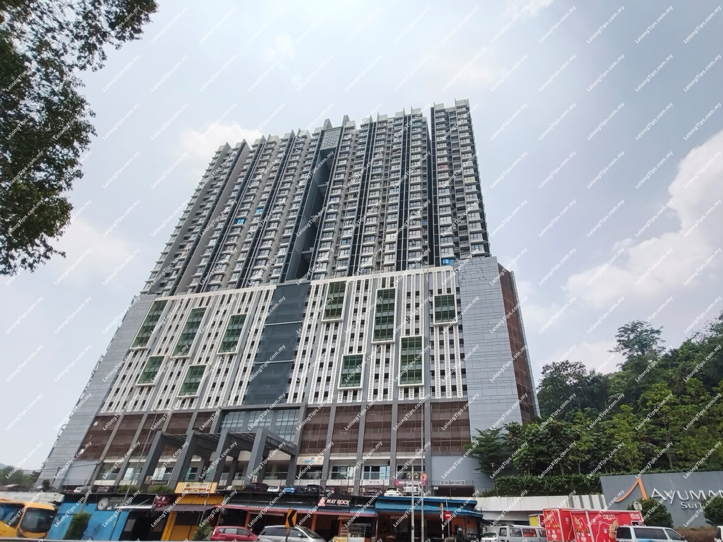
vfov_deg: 81.8
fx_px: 313
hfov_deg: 98.2
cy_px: 271
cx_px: 362
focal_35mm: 15
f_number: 2.2
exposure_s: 1/3178
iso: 50
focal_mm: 1.67
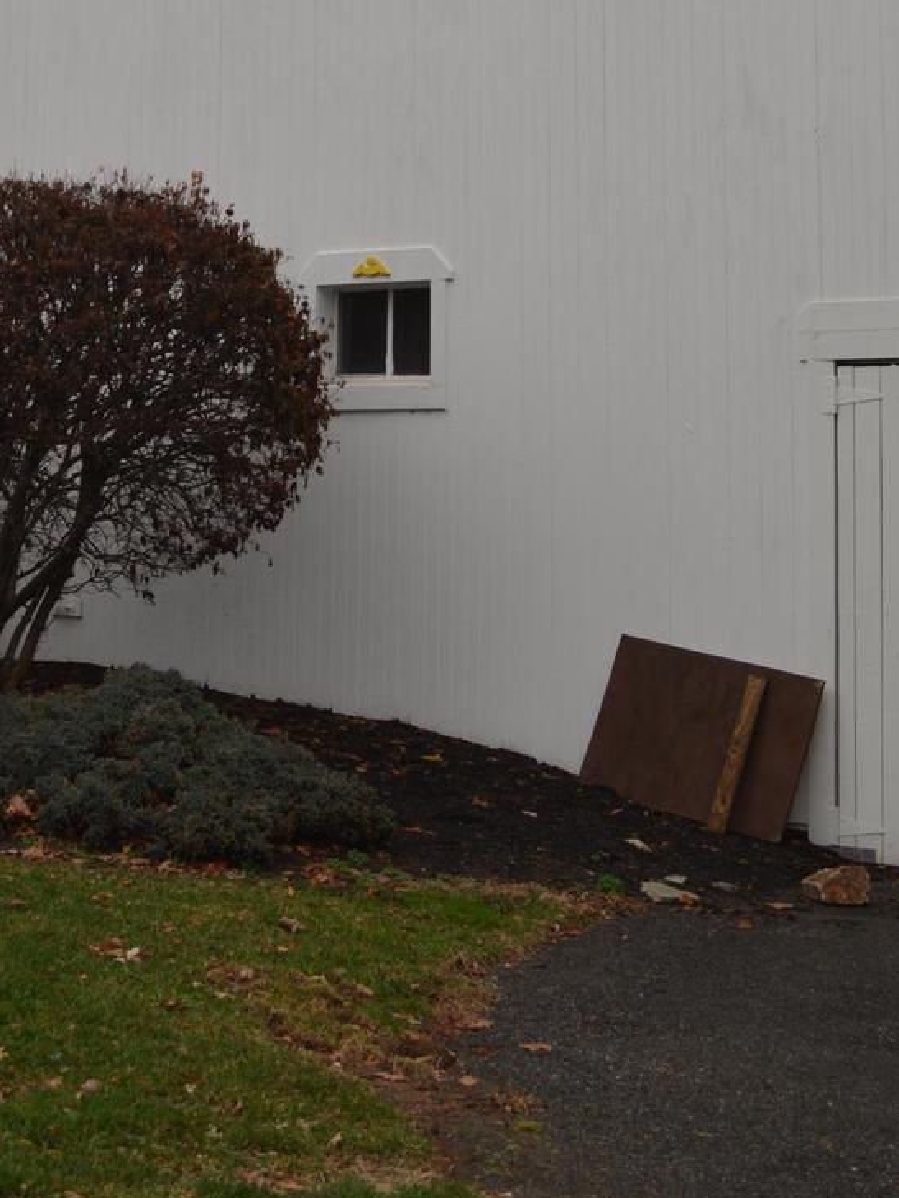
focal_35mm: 79
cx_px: 182
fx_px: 2735
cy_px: -2
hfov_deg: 18.5
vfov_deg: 23.7
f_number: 5.6
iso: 100
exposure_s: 1/200
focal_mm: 26
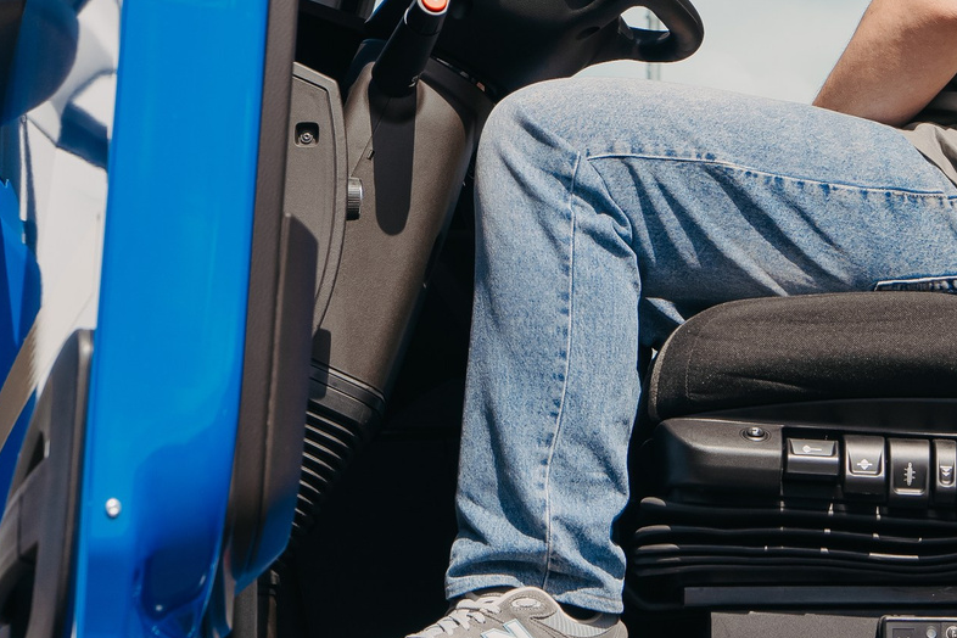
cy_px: -159
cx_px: 723
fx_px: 4067
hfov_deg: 13.4
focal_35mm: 153
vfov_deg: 8.8
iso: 100
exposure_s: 1/400
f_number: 6.3
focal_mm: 47
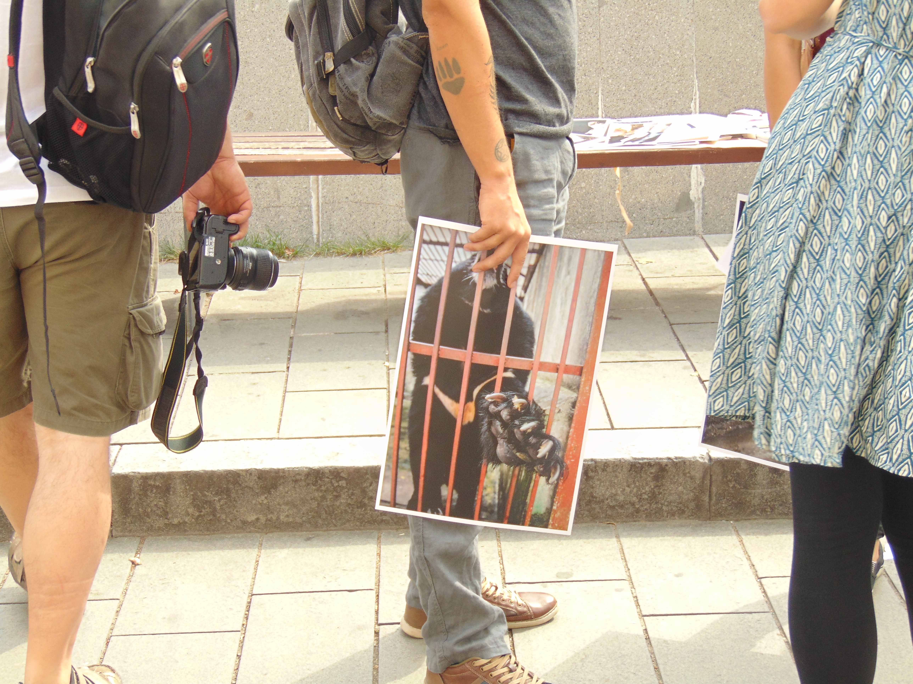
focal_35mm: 71
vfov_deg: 20.7
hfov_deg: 27.4
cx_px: 456
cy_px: 342
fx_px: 1873
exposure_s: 1/125
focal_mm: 12.8
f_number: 3.7
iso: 80
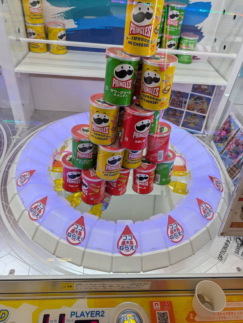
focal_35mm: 24
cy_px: 162
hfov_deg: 56.9
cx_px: 122
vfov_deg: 71.5
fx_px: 224
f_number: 1.68
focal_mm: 6.9
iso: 26
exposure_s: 1/951
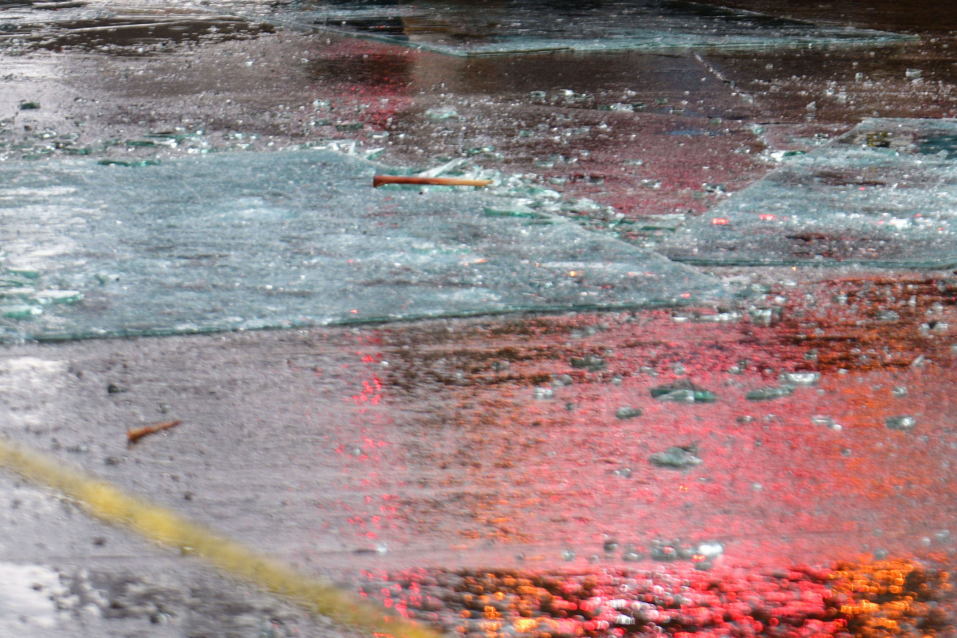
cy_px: -101
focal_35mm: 264
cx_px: 1224
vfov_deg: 5.2
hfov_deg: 7.7
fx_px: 7017
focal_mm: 92
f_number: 3.2
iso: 200
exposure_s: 1/500
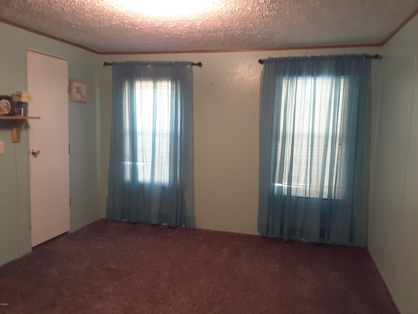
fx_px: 374
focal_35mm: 31
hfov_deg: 58.4
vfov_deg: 45.4
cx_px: 209
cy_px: 157
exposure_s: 1/24
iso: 200
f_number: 1.9
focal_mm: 2.9
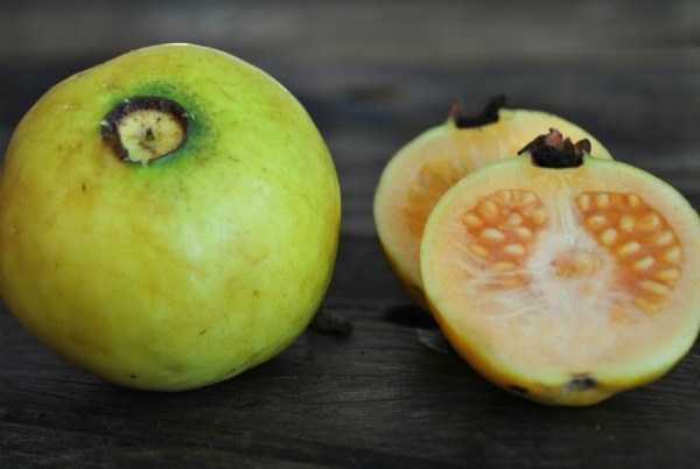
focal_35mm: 72
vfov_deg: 19.0
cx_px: 350
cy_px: 234
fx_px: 1402
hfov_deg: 28.0
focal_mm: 48
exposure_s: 1/1.6
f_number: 7.1
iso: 100
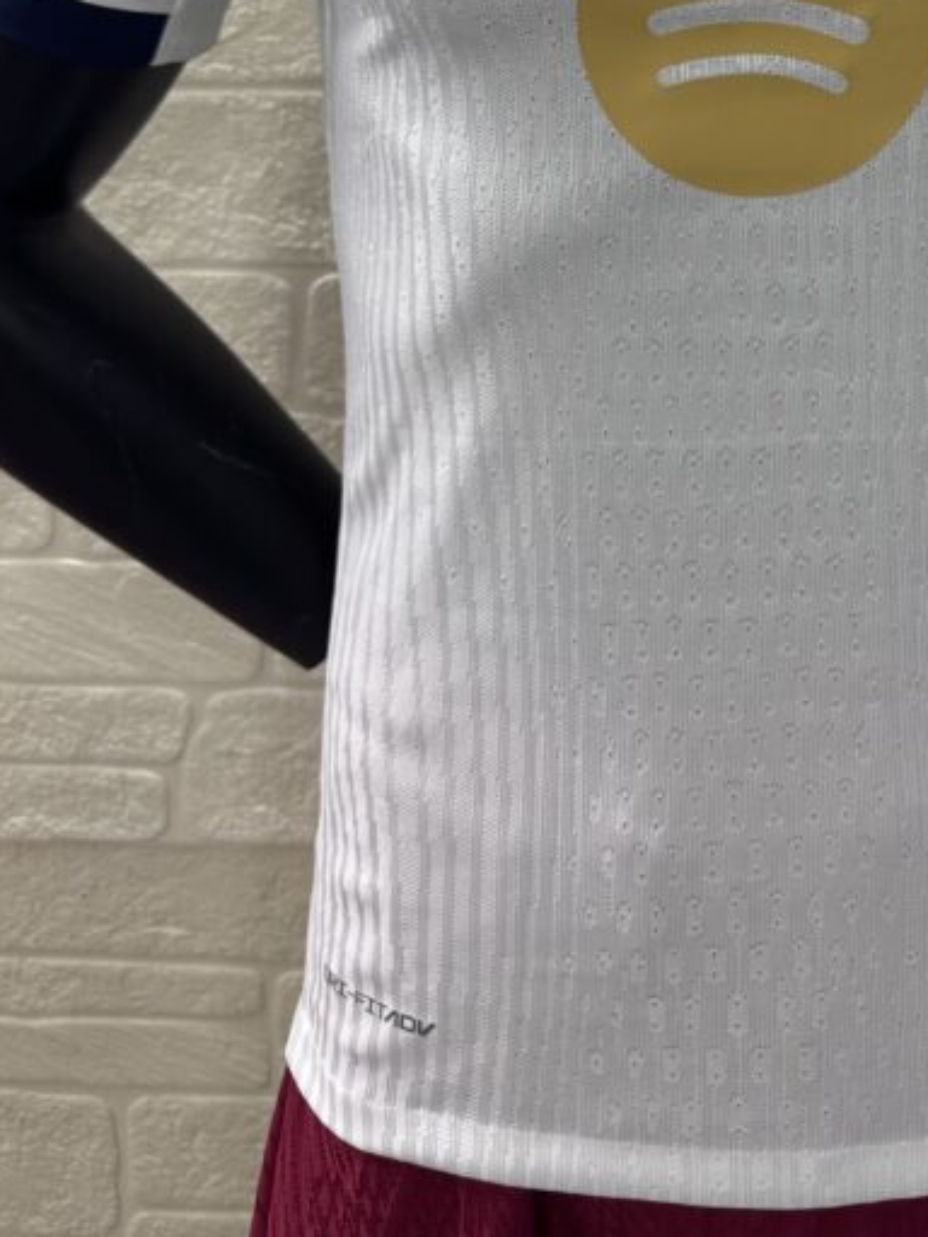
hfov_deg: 29.6
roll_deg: +0.6
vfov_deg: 36.3
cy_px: 43
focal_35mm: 48
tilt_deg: -7.7
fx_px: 1716
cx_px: 747
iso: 200
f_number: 1.78
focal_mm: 6.76
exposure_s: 1/63
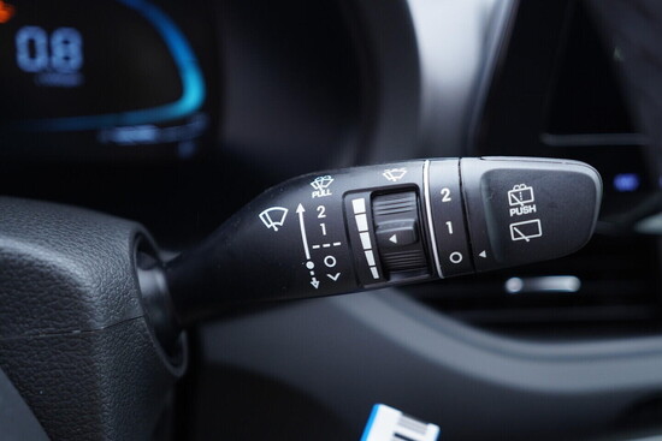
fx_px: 662
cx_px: 331
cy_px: 220
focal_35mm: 36
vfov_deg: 36.9
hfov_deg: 53.1
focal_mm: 24
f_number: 2.8
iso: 400
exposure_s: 1/40
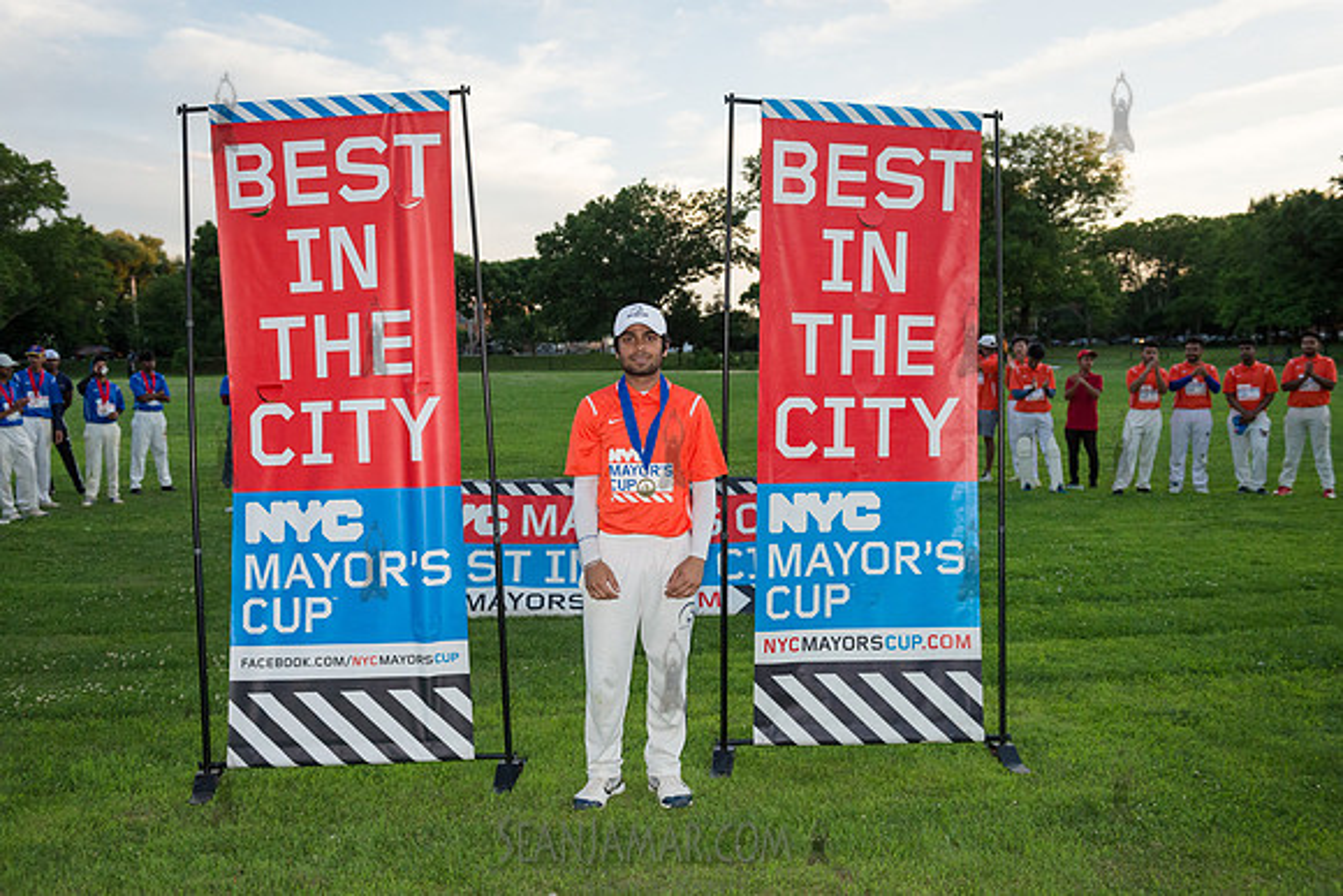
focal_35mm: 32
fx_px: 1194
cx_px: 672
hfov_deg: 58.7
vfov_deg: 41.1
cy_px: 448
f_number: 4
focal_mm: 32
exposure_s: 1/2000
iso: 1600
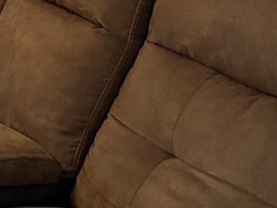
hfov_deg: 10.5
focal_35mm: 141
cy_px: -218
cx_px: -515
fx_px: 1128
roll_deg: -1.2
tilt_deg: -6.2
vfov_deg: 9.7
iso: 500
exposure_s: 1/60
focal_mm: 6.76
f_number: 1.78
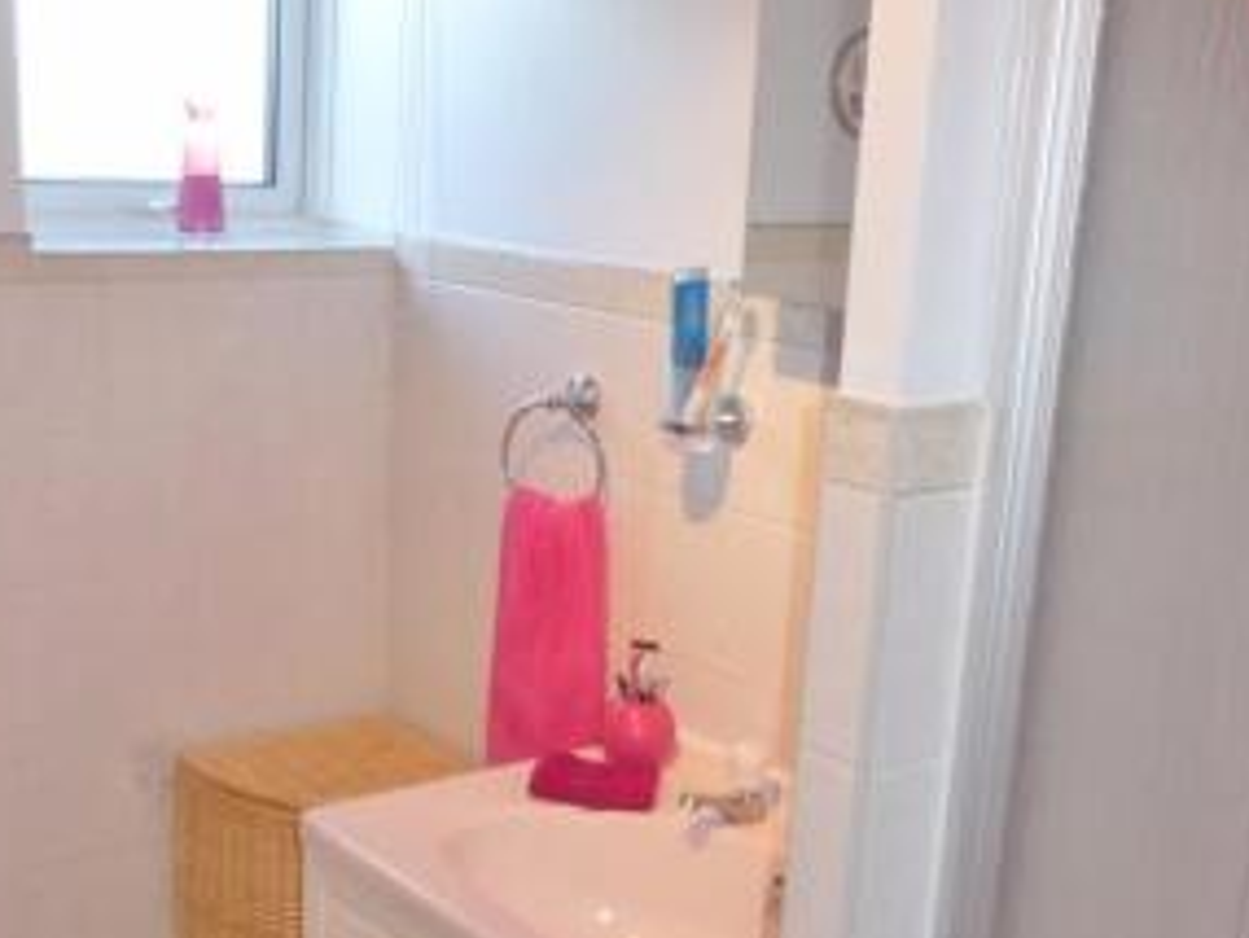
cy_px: 594
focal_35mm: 49
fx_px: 1769
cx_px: 515
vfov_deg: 29.6
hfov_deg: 38.8
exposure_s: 1/60
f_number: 3.3
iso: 320
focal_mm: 4.3
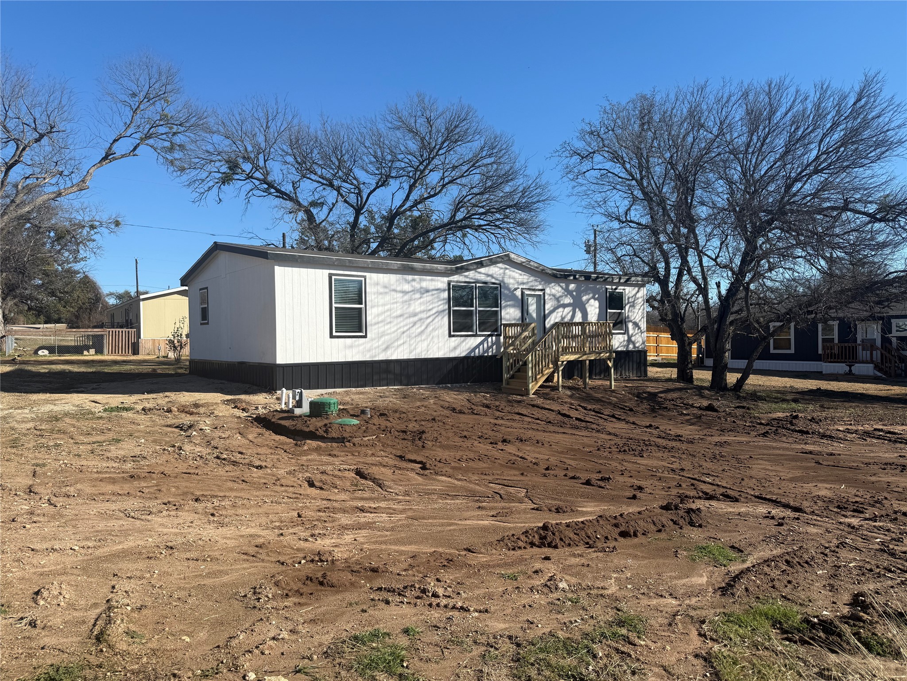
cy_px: 340
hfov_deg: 71.6
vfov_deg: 56.8
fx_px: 629
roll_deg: +0.9
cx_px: 454
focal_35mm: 24
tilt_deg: -0.4
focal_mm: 6.76
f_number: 1.78
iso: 80
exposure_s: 1/4167
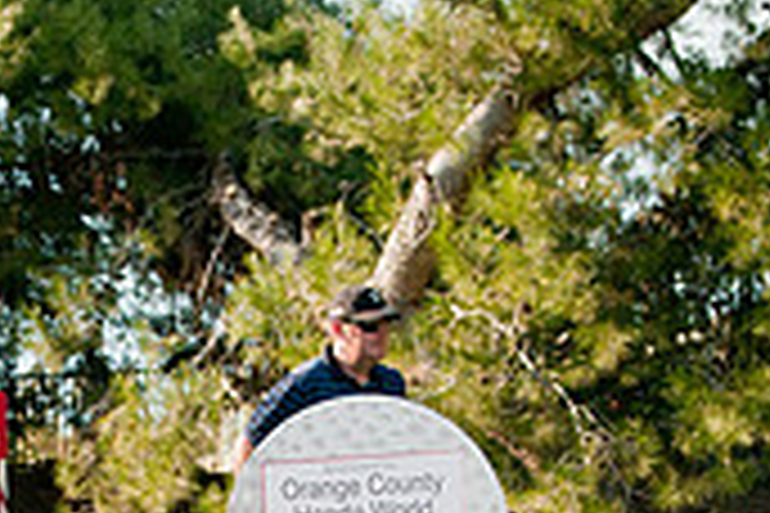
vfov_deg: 10.2
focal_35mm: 132
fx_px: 2823
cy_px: 682
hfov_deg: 15.2
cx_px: -9
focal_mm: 26
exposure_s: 1/320
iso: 250
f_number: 5
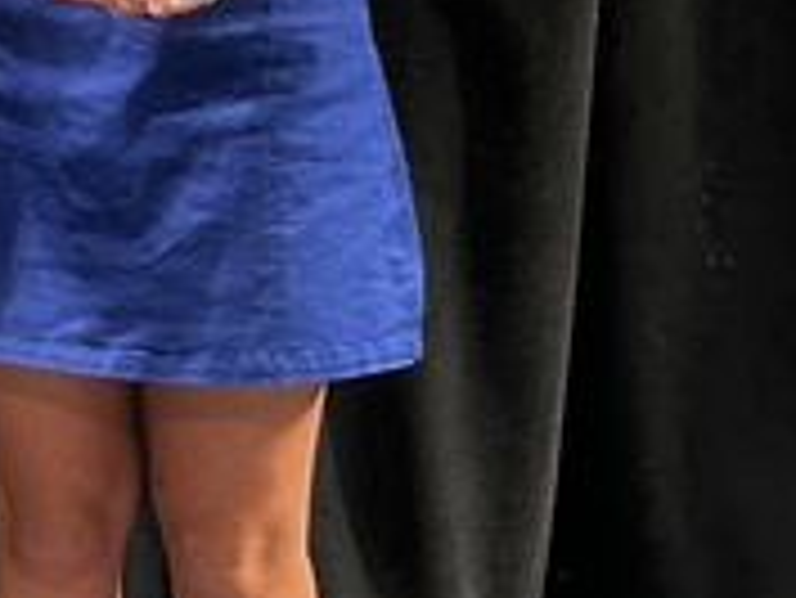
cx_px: -809
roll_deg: -0.2
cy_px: -54
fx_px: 3452
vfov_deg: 9.8
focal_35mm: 150
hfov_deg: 11.7
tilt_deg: -10.0
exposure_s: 1/60
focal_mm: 5.7
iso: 80
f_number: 1.5
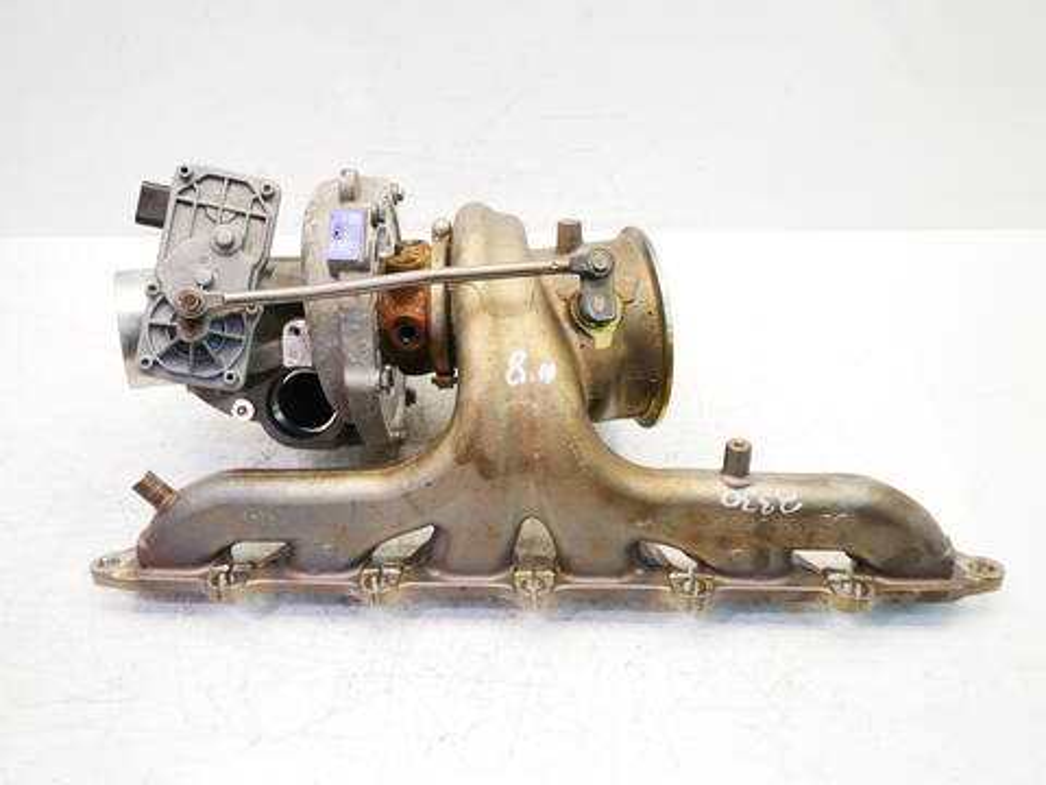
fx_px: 907
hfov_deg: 60.0
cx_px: 523
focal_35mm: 30
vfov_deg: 46.8
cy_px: 392
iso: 640
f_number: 3.8
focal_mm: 15
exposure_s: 1/60
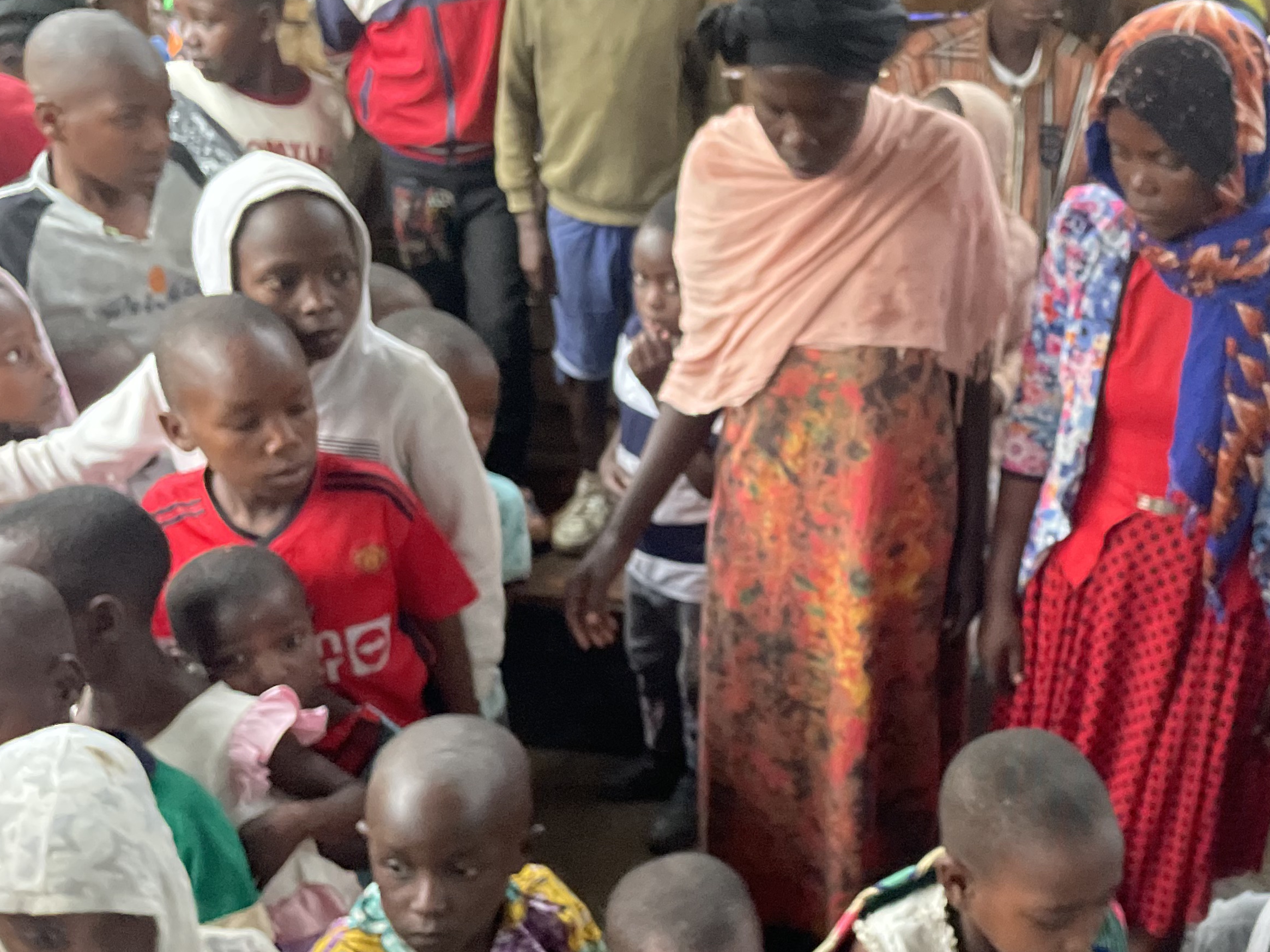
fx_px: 1651
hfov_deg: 41.0
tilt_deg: -32.2
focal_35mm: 45
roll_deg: -5.3
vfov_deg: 32.1
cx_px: 929
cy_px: 546
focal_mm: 4.2
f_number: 1.6
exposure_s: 1/35
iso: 640
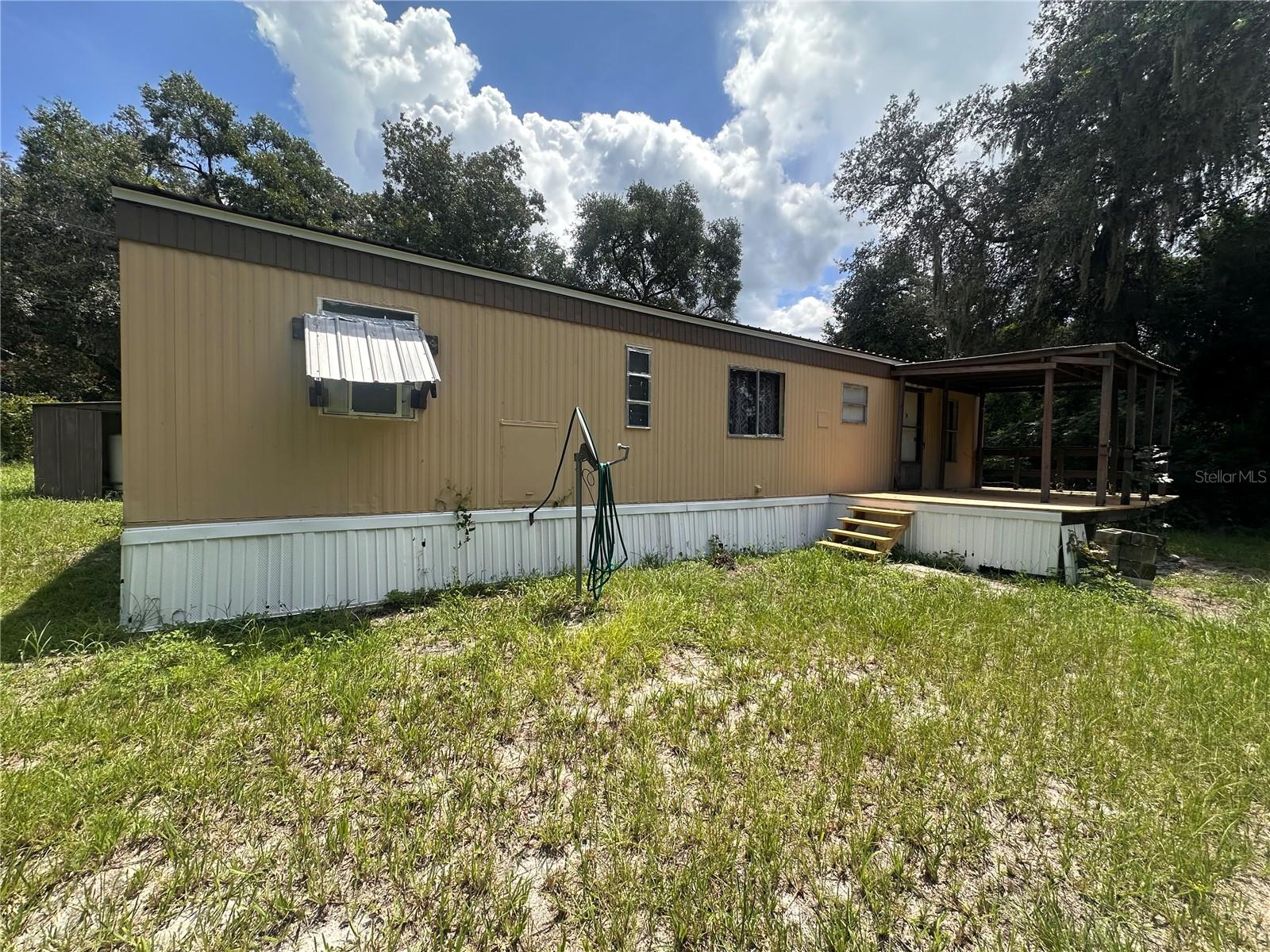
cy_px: 476
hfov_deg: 102.1
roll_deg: +0.7
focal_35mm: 14
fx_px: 514
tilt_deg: -0.6
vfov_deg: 85.7
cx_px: 635
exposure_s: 1/1103
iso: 50
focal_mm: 2.22
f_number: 2.2
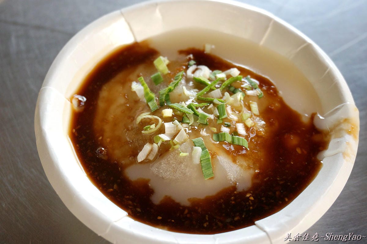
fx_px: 474
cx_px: 184
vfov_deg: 28.9
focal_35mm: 46
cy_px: 122
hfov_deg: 42.4
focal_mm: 31
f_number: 5
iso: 160
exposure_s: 1/160
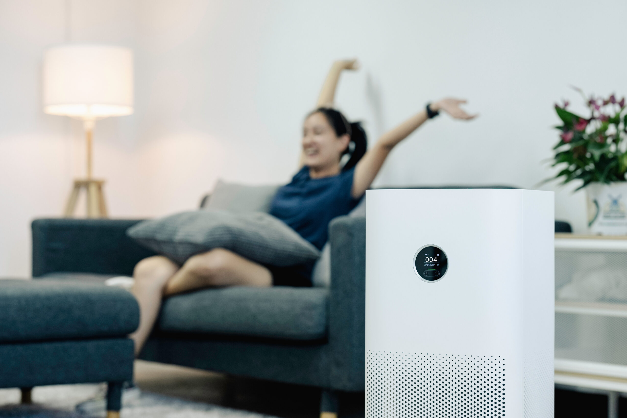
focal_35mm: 84
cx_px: 314
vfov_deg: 16.3
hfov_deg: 24.2
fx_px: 1463
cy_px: 209
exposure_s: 1/125
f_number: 2.8
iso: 800
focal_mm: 56
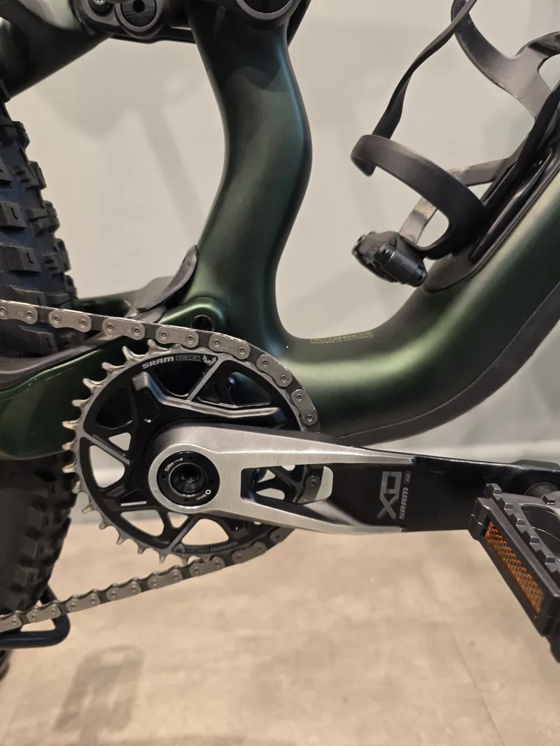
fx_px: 496
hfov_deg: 58.9
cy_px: 373
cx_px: 280
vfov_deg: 73.9
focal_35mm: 23
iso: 200
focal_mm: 6.3
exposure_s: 1/50
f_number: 1.7
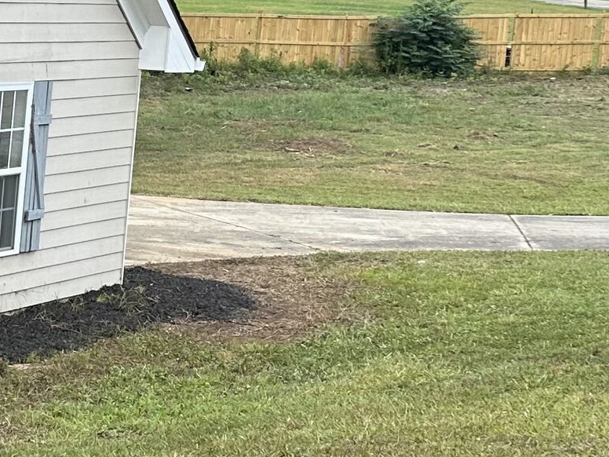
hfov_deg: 17.0
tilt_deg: -7.3
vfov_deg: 15.6
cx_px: -482
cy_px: 192
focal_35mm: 95
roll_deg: -1.8
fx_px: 1671
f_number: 1.78
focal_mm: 6.86
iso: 80
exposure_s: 1/1357
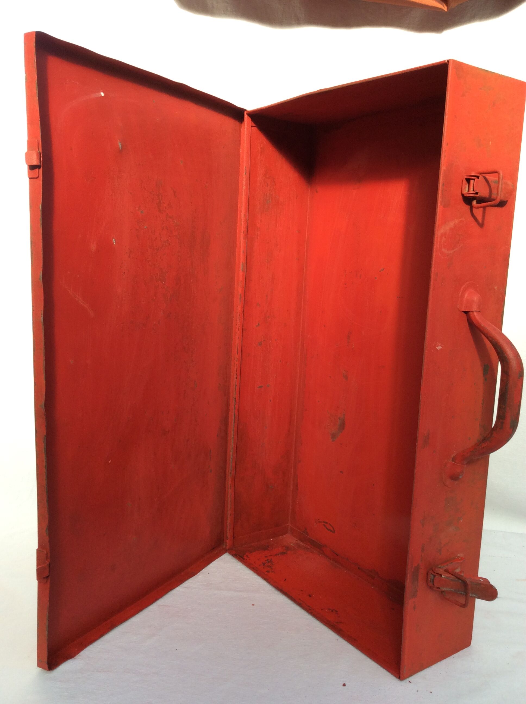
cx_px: 263
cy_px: 352
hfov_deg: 44.1
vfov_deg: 56.9
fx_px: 650
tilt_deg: -10.6
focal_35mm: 32
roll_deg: -0.5
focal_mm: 3.3
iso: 32
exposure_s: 1/181
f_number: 2.4
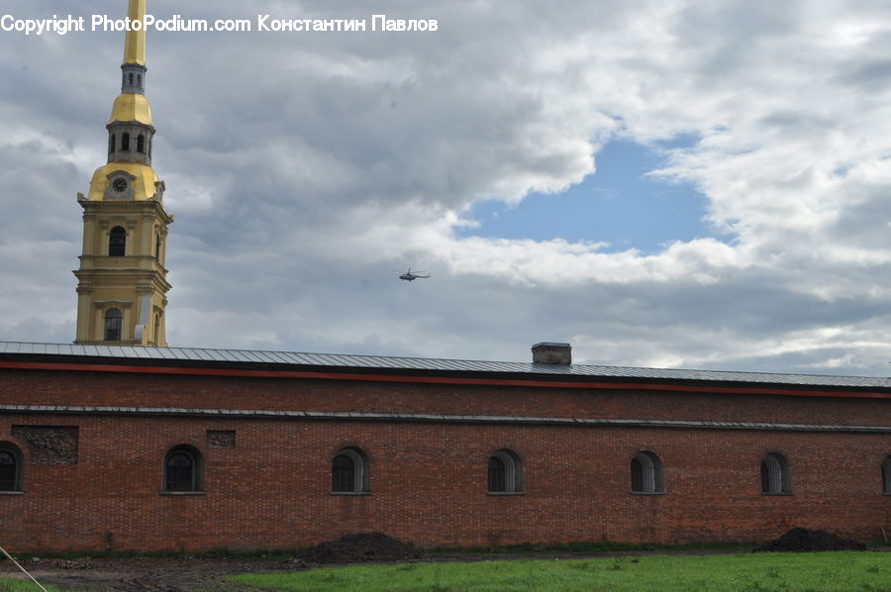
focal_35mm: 45
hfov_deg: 43.6
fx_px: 1113
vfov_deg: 29.8
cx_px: 446
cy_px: 296
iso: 200
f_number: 14
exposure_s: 1/250
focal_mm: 30
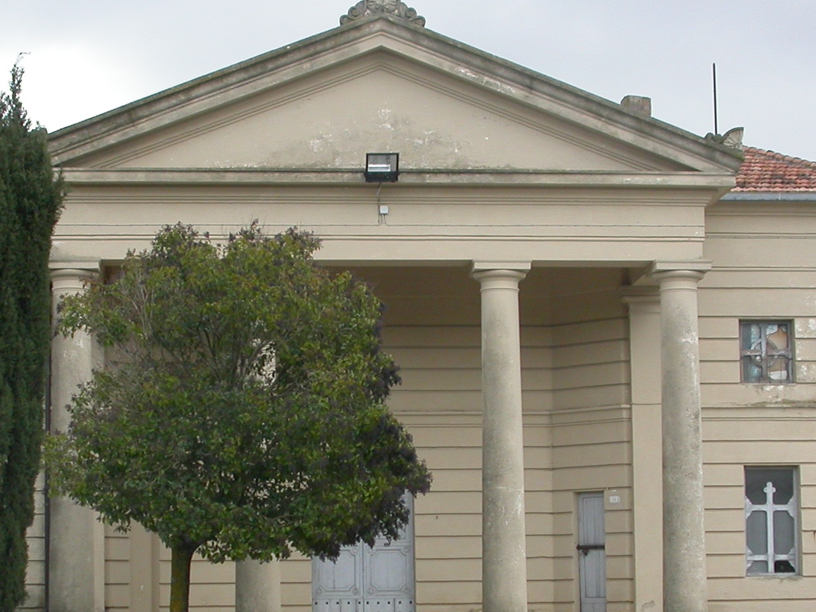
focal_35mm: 83
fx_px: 1957
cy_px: 419
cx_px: 377
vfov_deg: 17.7
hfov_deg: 23.6
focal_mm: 9.5
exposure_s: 1/92.1
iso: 100
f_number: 4
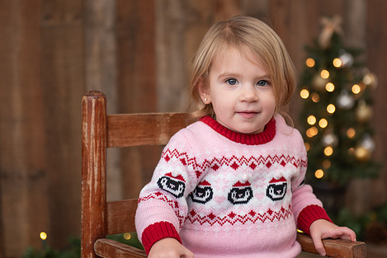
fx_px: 1108
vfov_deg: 13.3
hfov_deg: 19.8
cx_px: 216
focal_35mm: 103
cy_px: 132
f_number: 2.8
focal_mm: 70
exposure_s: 1/200
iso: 500
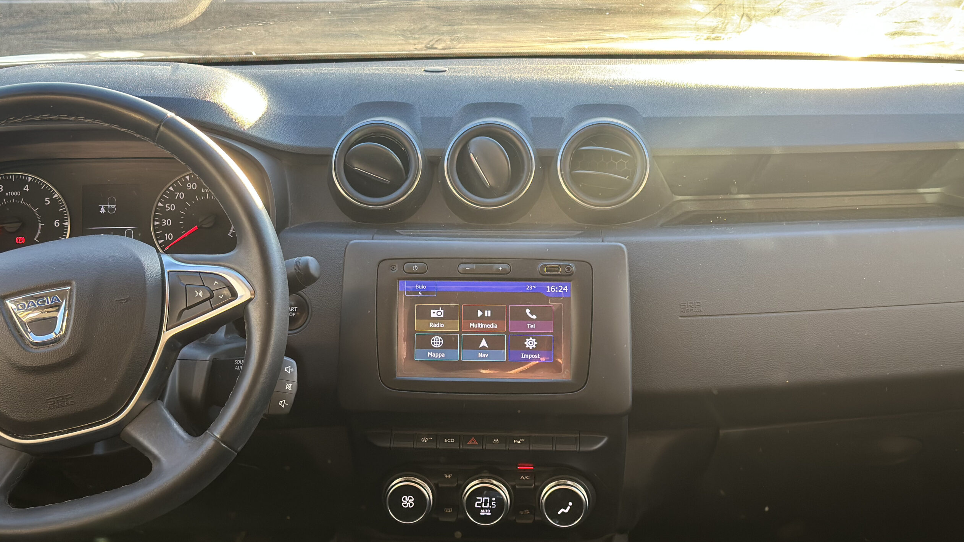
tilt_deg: -19.3
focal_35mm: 53
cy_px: 279
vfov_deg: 22.6
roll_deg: +0.2
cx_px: 483
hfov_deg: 39.2
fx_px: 1355
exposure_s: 1/154
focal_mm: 6.86
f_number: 1.78
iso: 80
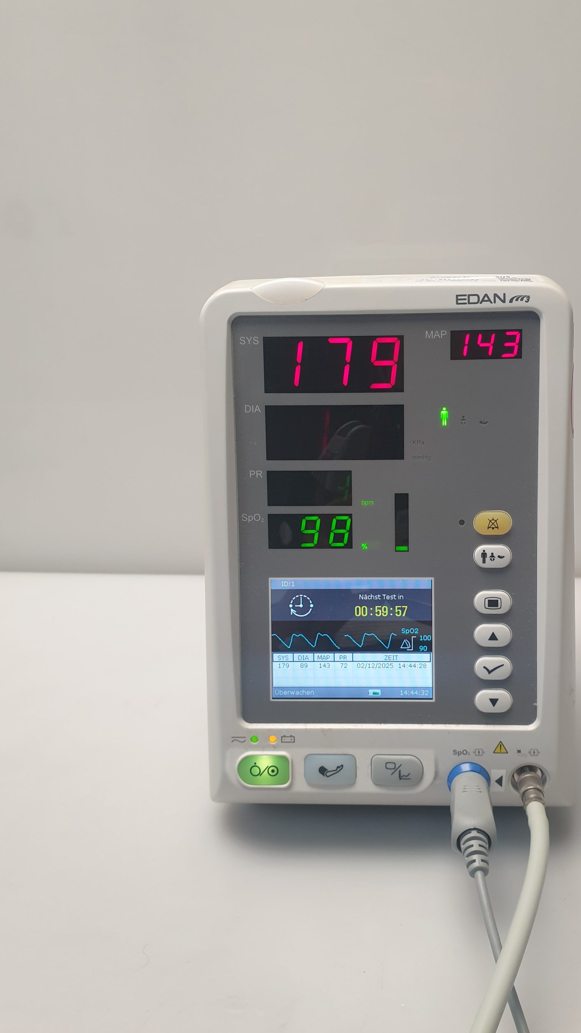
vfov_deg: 66.1
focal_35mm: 29
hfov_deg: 39.8
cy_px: 512
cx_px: 376
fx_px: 794
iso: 160
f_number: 2.4
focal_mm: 4.3
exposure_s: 1/100
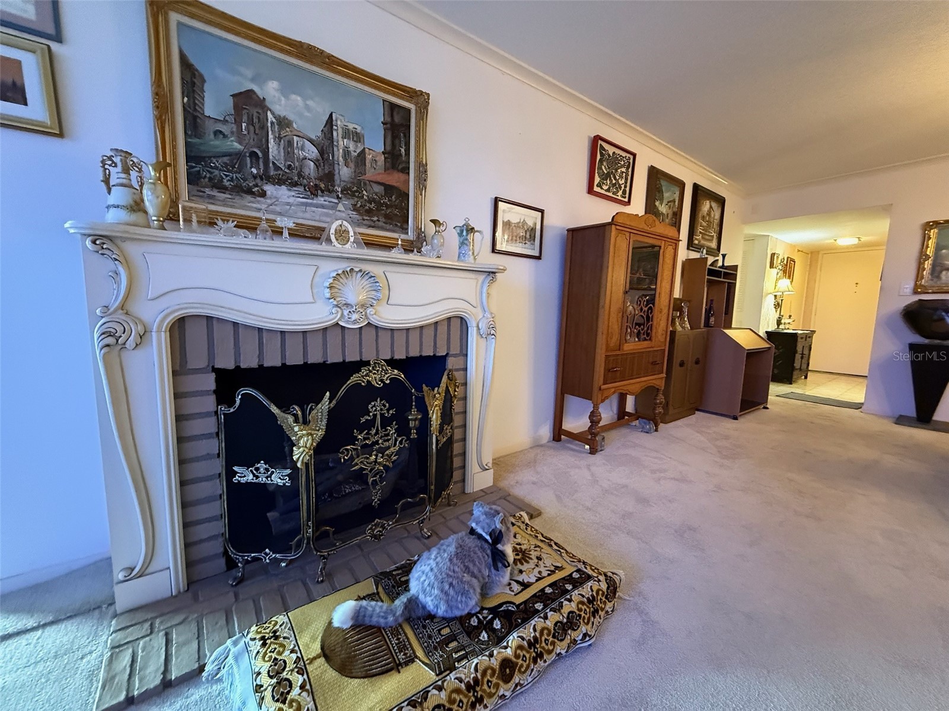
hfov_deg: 102.1
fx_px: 384
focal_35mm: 14
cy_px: 356
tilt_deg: -6.5
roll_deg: -1.0
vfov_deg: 85.7
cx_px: 474
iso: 800
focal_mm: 2.22
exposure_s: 1/60
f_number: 2.2
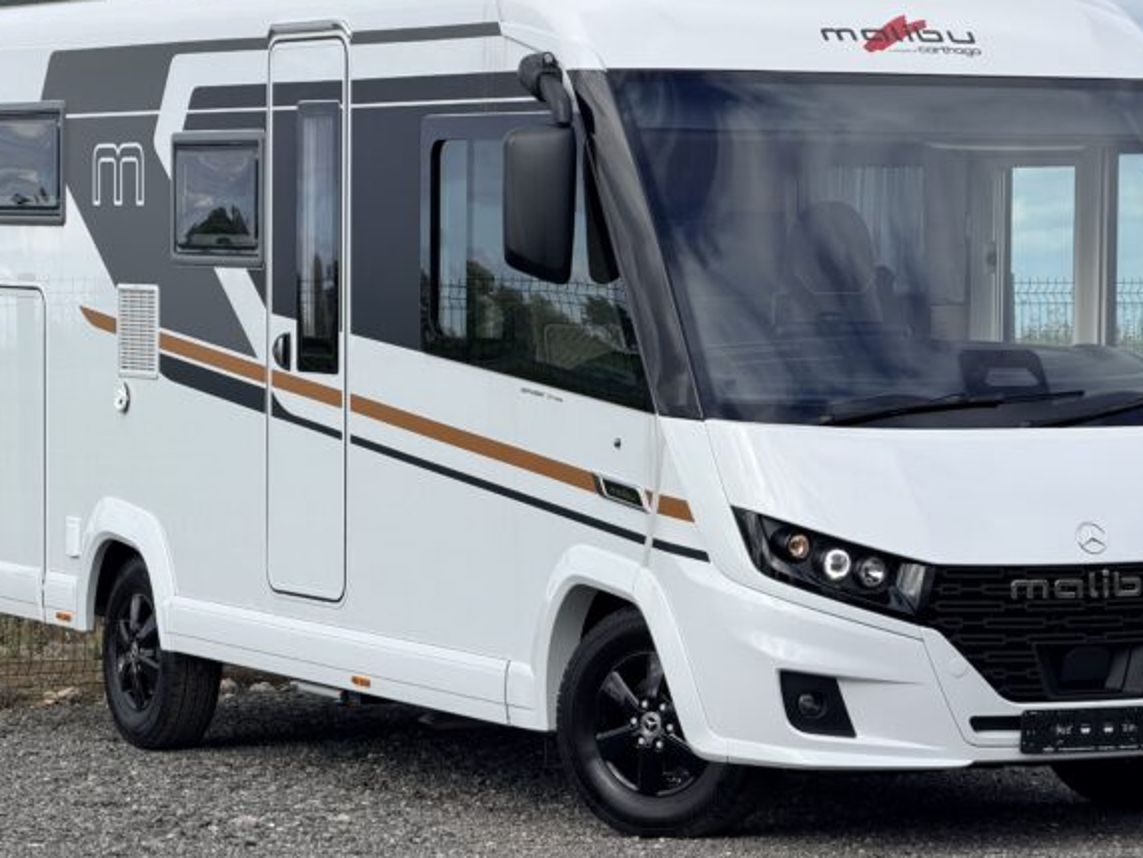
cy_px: 380
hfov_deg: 14.1
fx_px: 4626
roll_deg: +1.5
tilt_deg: -0.4
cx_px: 659
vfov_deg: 10.6
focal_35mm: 140
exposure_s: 1/638
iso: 32
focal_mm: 16.89
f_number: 2.8
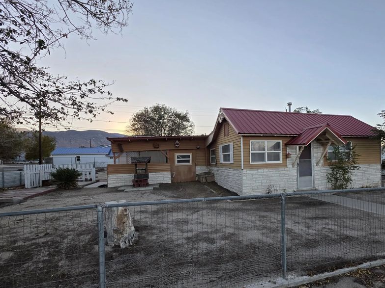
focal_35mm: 17
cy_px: 164
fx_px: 189
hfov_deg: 90.3
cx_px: 224
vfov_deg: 74.3
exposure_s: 1/585
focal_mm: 2.2
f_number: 1.9
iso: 40
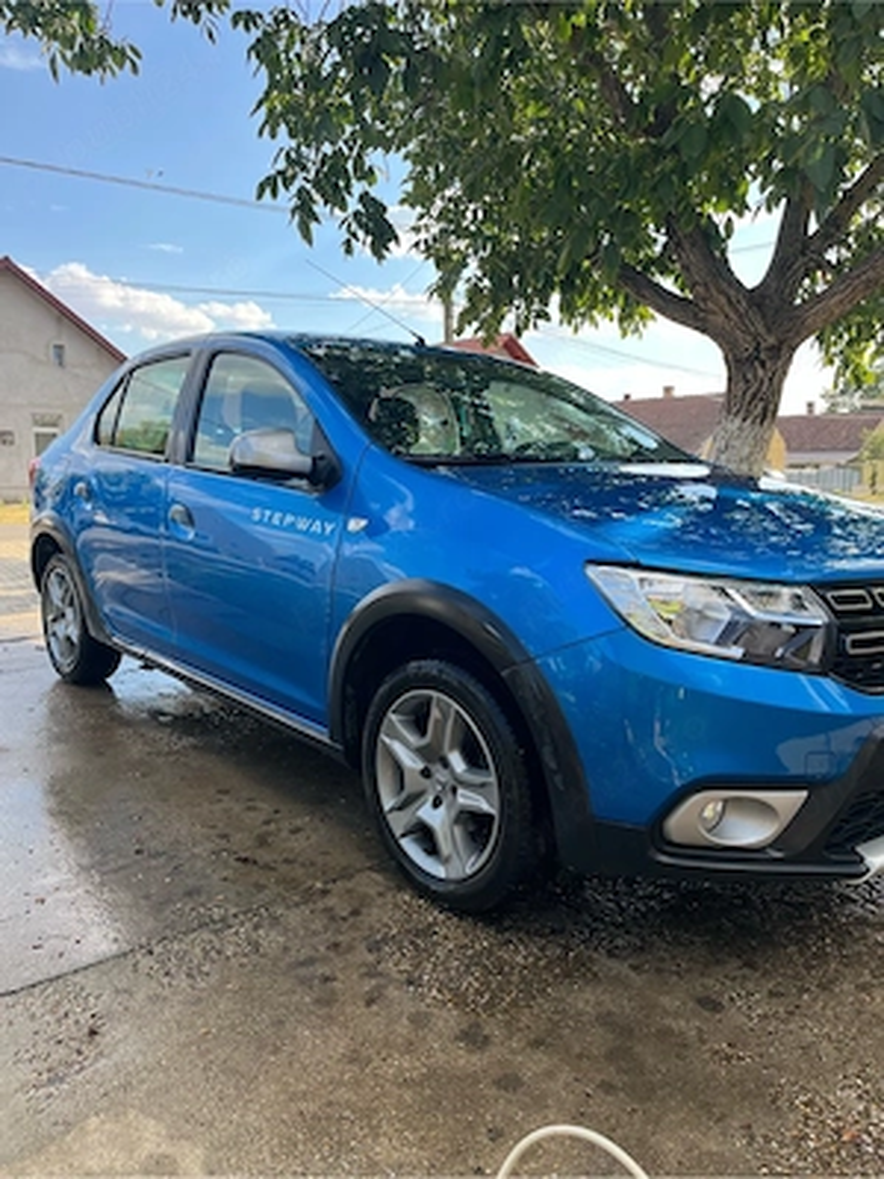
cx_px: 442
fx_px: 885
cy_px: 590
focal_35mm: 26
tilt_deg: -8.2
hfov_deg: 53.1
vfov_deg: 67.3
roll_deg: +1.1
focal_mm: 5.1
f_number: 1.6
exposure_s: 1/676
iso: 50
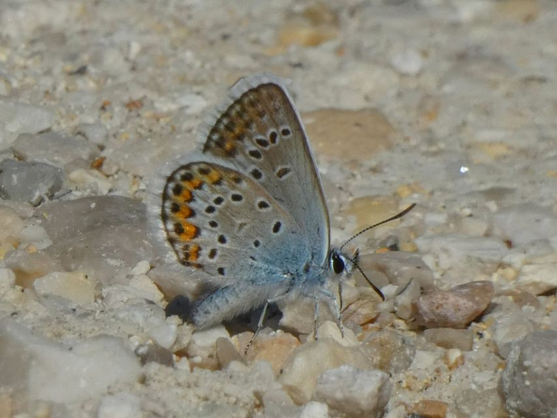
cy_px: 209
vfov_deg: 3.0
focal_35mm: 500
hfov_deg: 4.0
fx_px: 8047
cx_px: 278
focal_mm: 89.5
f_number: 5.6
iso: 80
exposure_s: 1/800
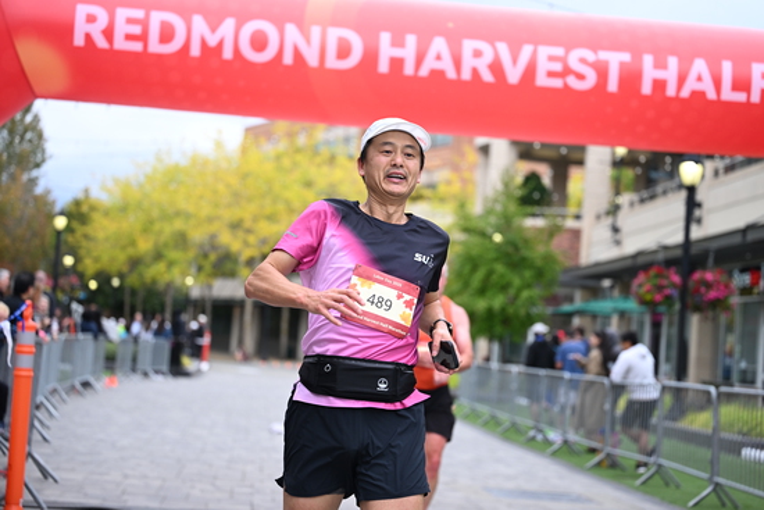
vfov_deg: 19.5
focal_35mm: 70
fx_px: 1486
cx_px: 382
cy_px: 255
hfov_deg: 28.8
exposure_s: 1/2000
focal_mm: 70
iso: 640
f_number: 2.8
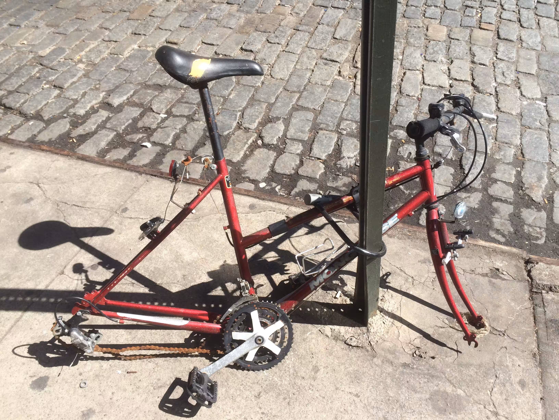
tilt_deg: -44.2
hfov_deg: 61.7
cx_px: 280
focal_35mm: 29
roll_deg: -0.4
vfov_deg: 48.2
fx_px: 468
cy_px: 210
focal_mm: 4.15
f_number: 2.2
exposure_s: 1/1325
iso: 32
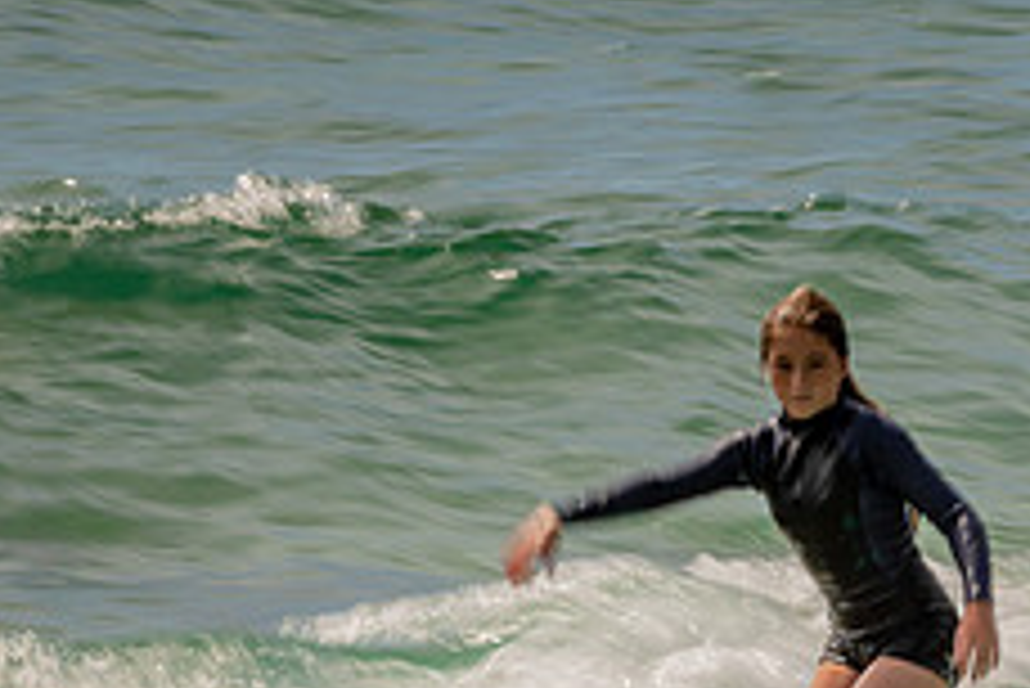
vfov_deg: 0.9
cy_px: 755
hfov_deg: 1.3
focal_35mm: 1554
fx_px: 44488
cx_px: 740
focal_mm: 500
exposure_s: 1/20
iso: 64
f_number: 18
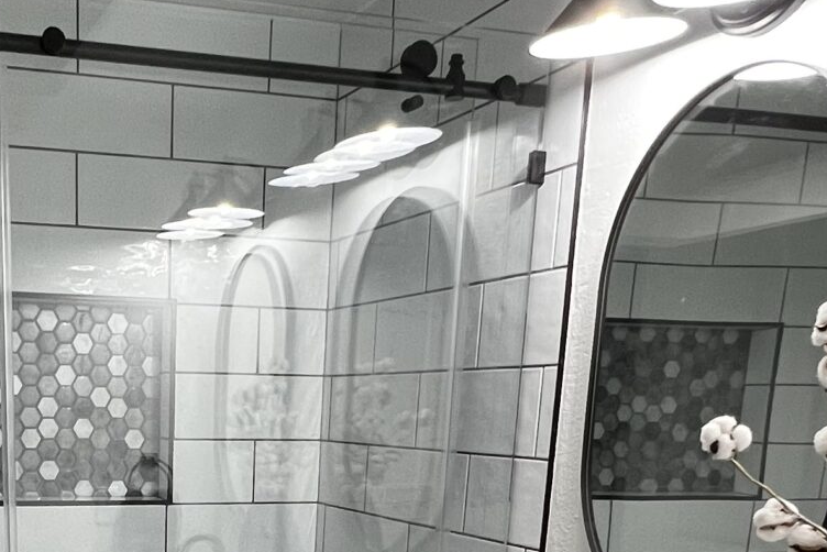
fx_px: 1057
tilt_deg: -15.0
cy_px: 709
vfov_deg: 25.4
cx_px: 168
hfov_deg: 41.0
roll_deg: -1.0
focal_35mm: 46
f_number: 1.8
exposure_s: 1/120
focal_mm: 1.57
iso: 160
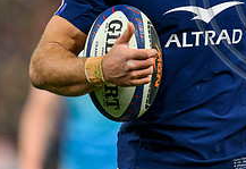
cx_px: 273
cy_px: -38
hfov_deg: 1.8
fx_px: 8014
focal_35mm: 1162
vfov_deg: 1.2
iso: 3200
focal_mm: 400
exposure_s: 1/2500
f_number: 2.8
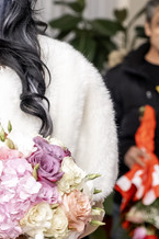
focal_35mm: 188
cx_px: 100
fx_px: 1247
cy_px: 79
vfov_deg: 10.9
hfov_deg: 7.3
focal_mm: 42.7
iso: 1000
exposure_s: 1/160
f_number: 2.8
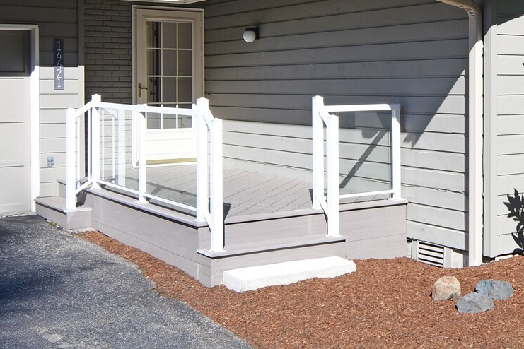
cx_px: 406
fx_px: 800
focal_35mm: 55
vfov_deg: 24.5
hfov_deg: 35.3
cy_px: 119
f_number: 13
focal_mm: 16
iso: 125
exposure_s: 1/100
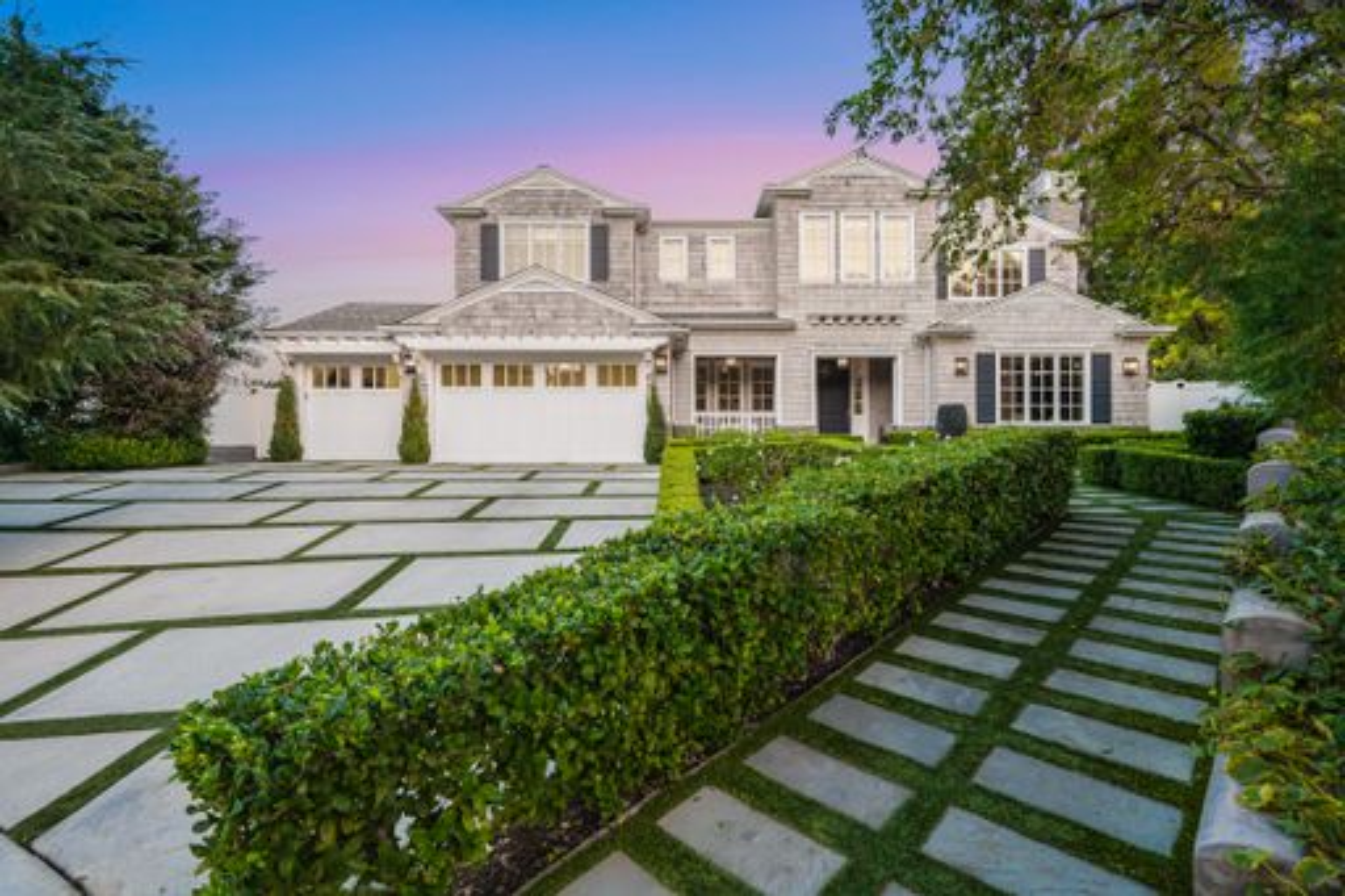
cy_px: 448
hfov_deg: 96.8
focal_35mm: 16
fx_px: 598
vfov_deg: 73.7
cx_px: 672
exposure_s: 1/80
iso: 640
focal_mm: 16
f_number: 8
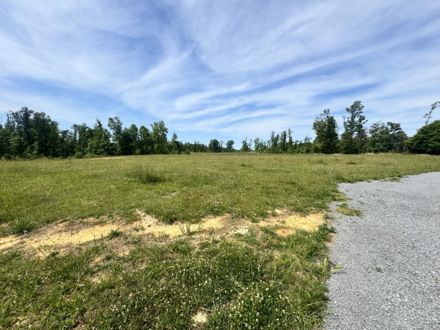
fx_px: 178
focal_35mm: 14
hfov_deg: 102.1
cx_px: 220
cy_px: 165
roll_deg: +0.2
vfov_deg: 85.7
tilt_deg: -5.4
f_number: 2.2
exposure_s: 1/2208
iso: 50
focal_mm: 2.22
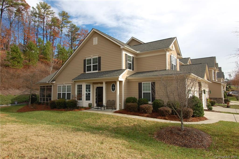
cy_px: 80
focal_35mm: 22
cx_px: 120
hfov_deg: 77.4
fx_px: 149
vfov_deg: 56.0
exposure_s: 1/320
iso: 200
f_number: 9
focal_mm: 15
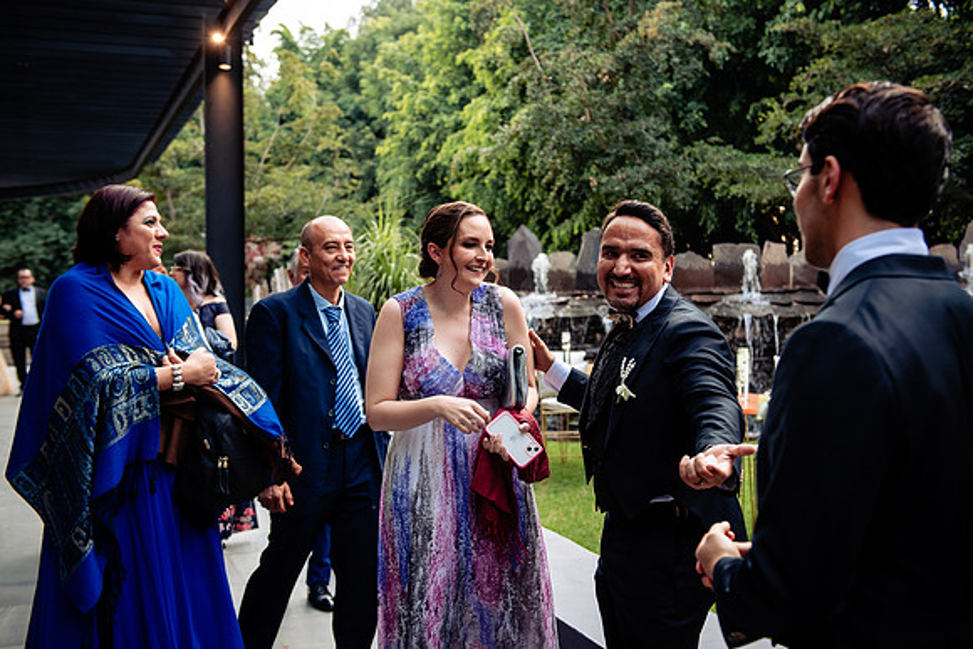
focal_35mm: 44
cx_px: 486
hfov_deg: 44.5
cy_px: 324
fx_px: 1189
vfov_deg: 30.5
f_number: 3.5
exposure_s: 1/125
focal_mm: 44
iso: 500
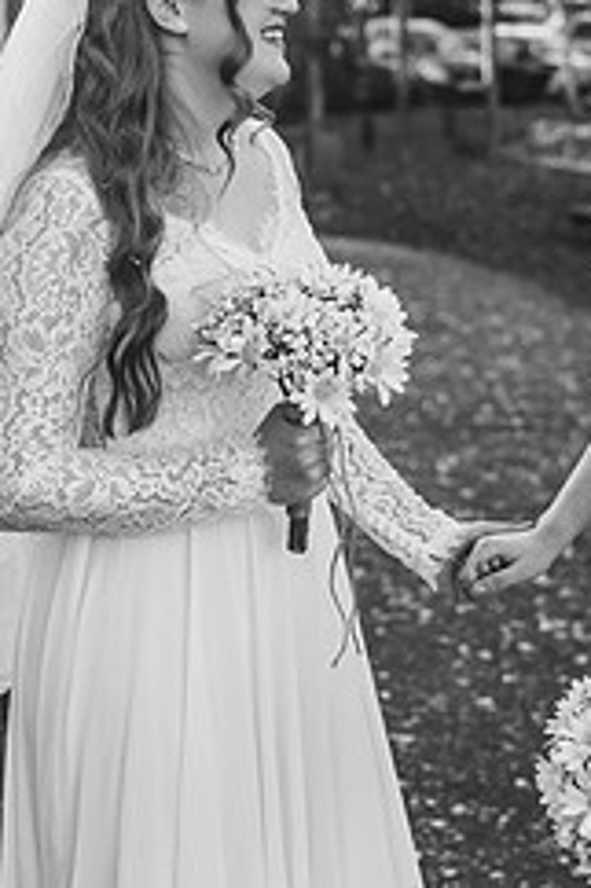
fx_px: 2071
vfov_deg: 24.0
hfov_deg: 16.2
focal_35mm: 84
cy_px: 261
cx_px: 415
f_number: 2.5
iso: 100
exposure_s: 1/800
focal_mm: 35
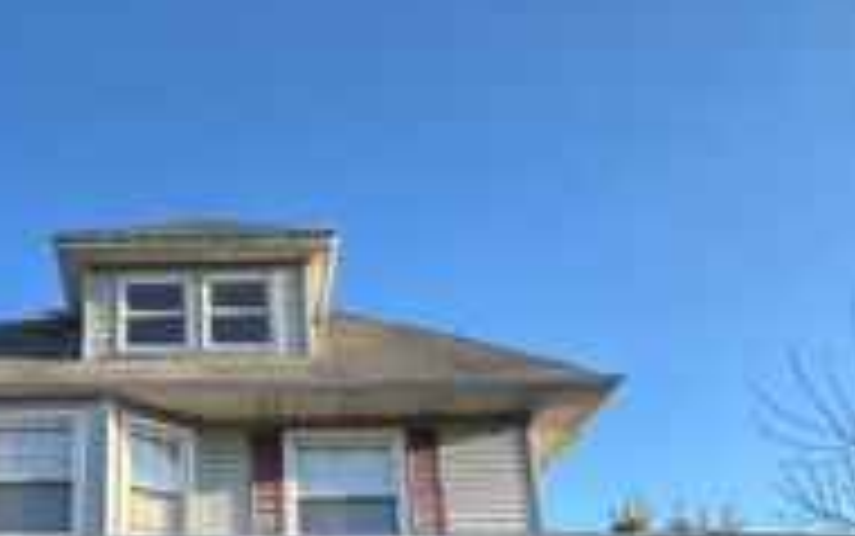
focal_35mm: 39
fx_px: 909
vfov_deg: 29.3
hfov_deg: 48.4
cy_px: 606
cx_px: 212
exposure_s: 1/450
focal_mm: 2.22
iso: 40
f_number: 2.2
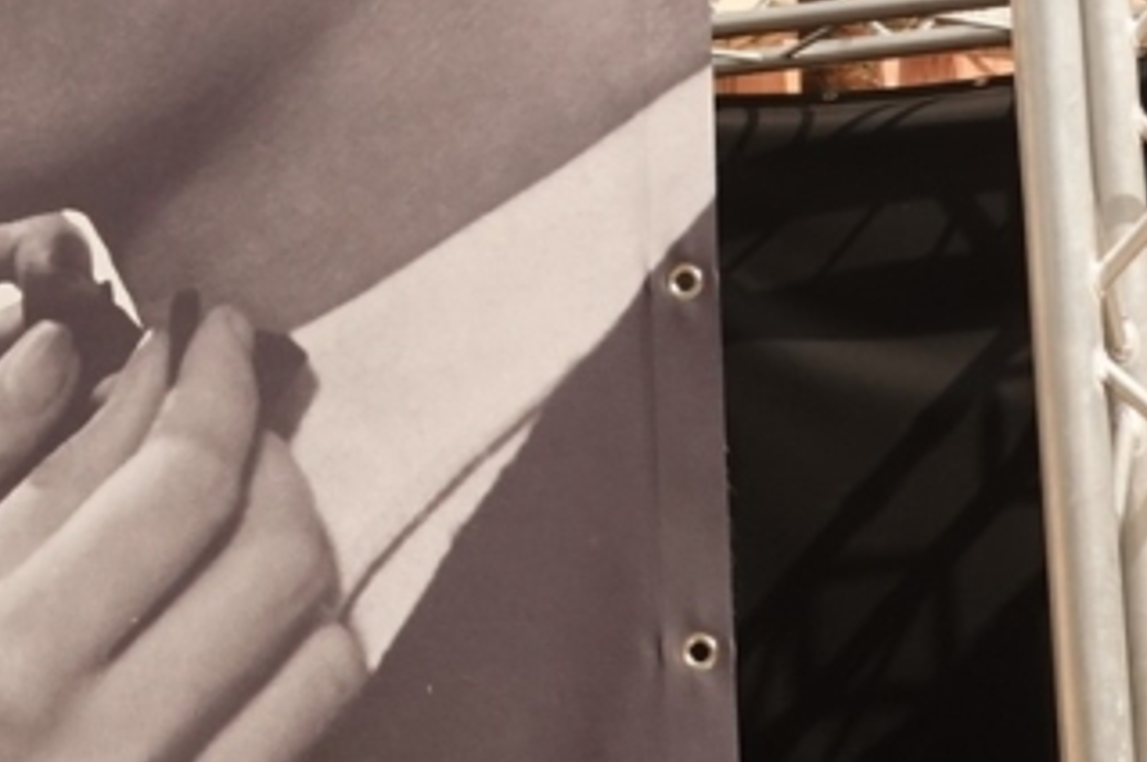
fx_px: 3597
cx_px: -40
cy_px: -137
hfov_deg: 17.6
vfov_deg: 11.9
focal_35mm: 113
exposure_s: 1/1000
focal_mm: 9
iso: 100
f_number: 4
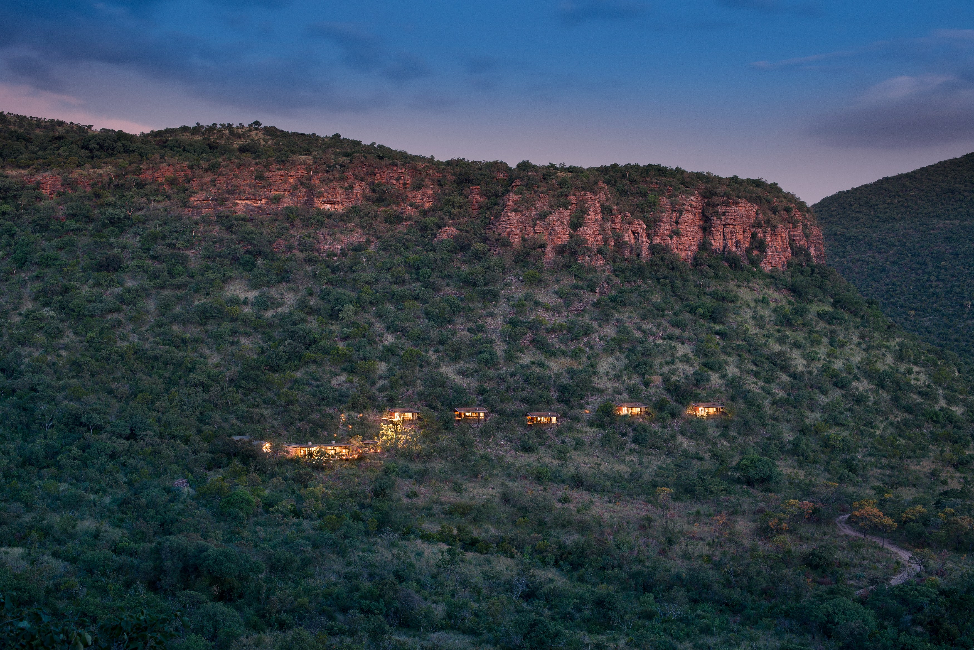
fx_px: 1353
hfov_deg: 39.6
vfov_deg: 27.0
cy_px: 325
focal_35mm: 50
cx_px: 487
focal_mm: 50
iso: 200
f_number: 8
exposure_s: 15
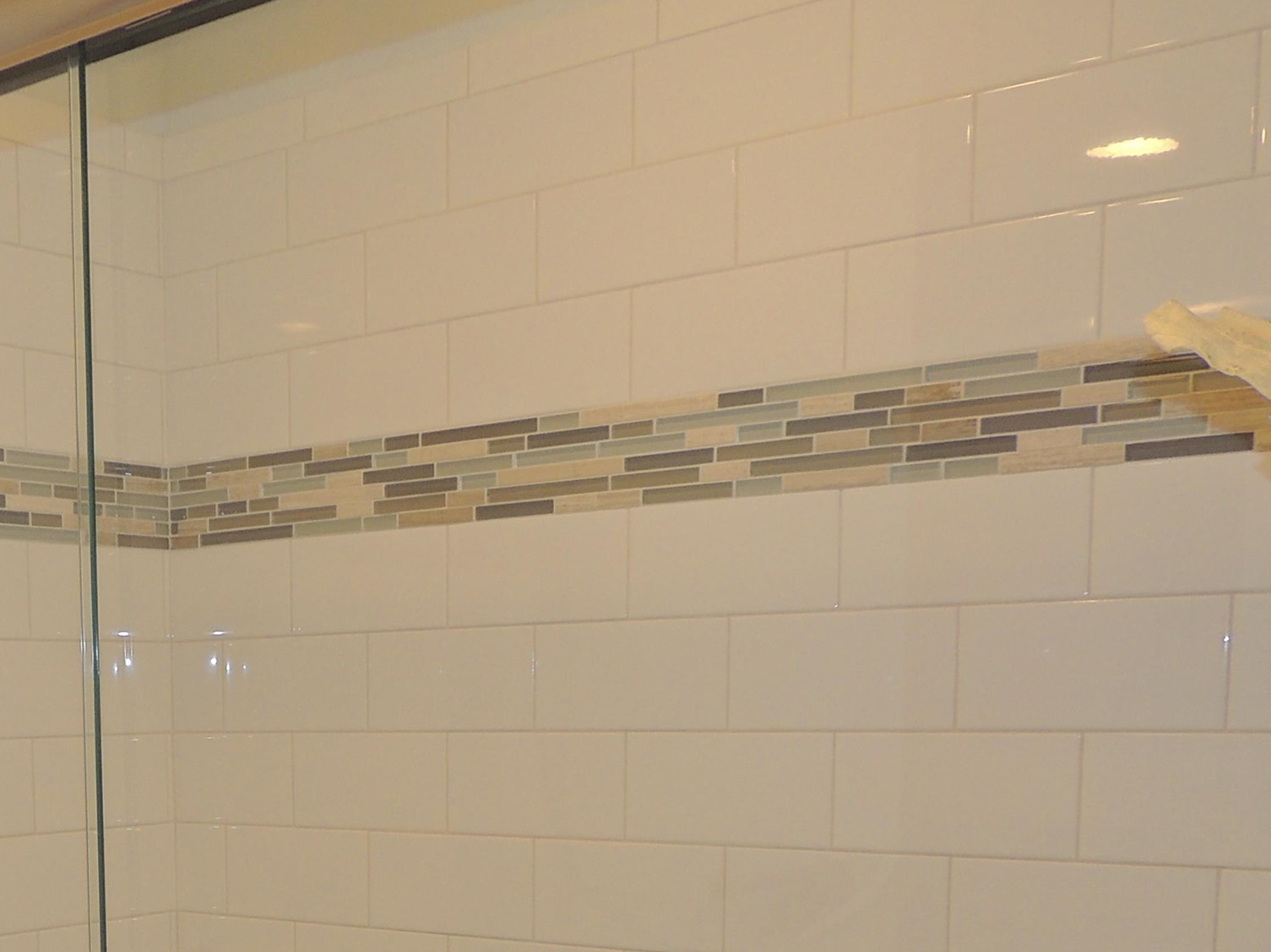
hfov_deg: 37.4
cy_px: 941
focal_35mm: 49
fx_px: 1799
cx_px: 231
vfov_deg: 28.0
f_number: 3
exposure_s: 1/40
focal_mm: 4.3
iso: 180
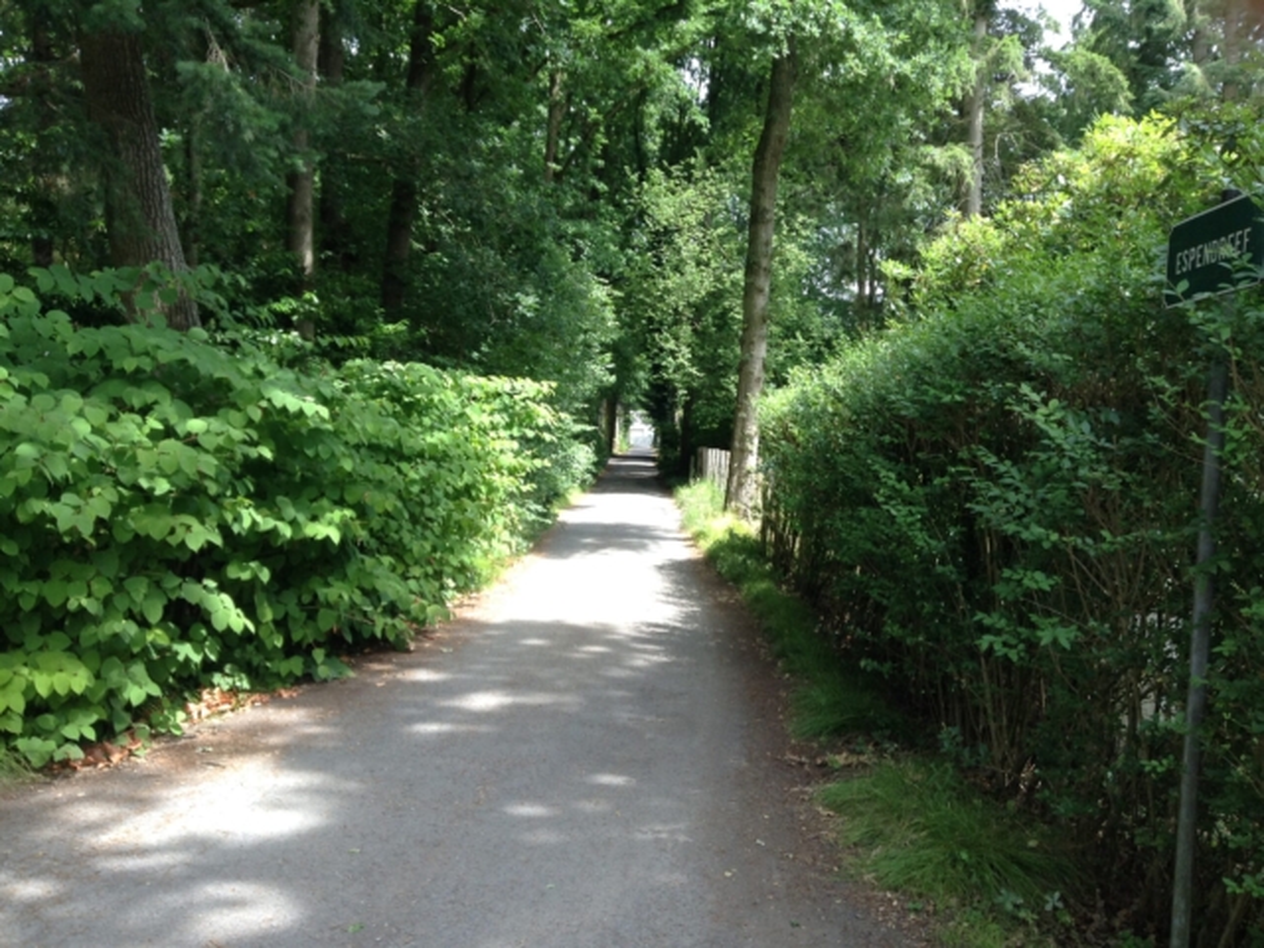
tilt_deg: -5.9
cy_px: 474
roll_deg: -1.8
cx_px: 632
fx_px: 1205
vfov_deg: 42.9
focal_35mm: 33
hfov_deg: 55.4
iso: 25
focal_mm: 3.3
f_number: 2.4
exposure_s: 1/103
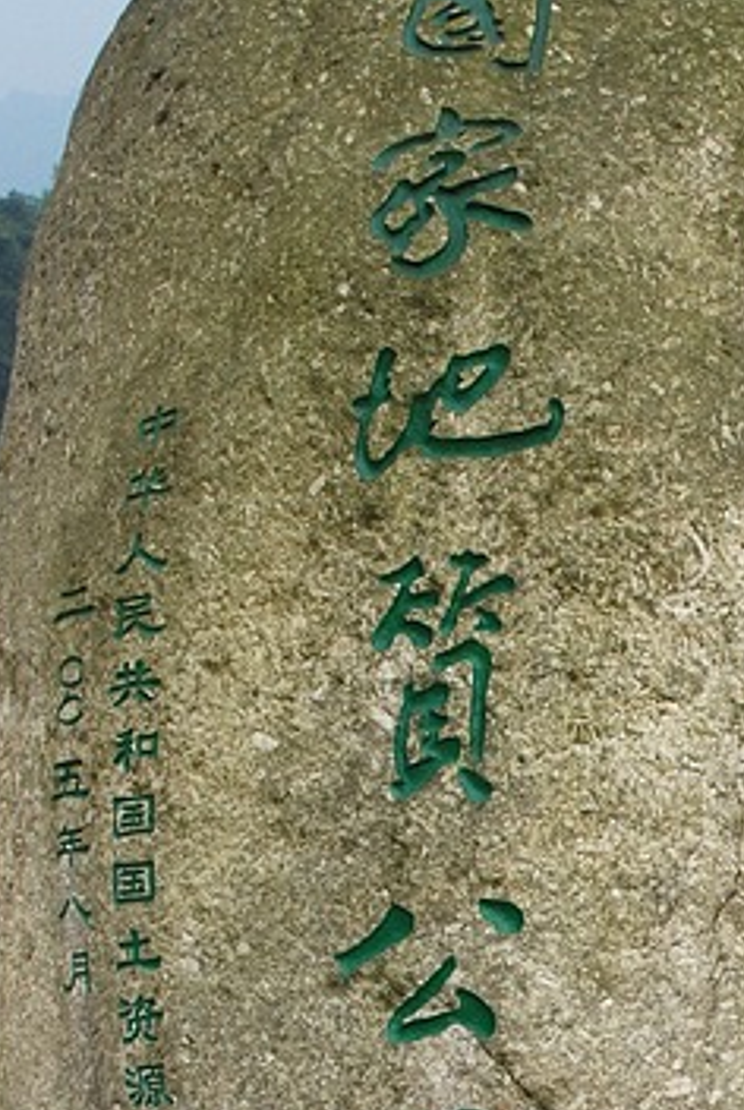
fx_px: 2316
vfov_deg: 25.9
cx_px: 813
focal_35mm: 75
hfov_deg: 17.6
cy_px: 1053
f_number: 7.1
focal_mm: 22
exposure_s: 1/640
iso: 640
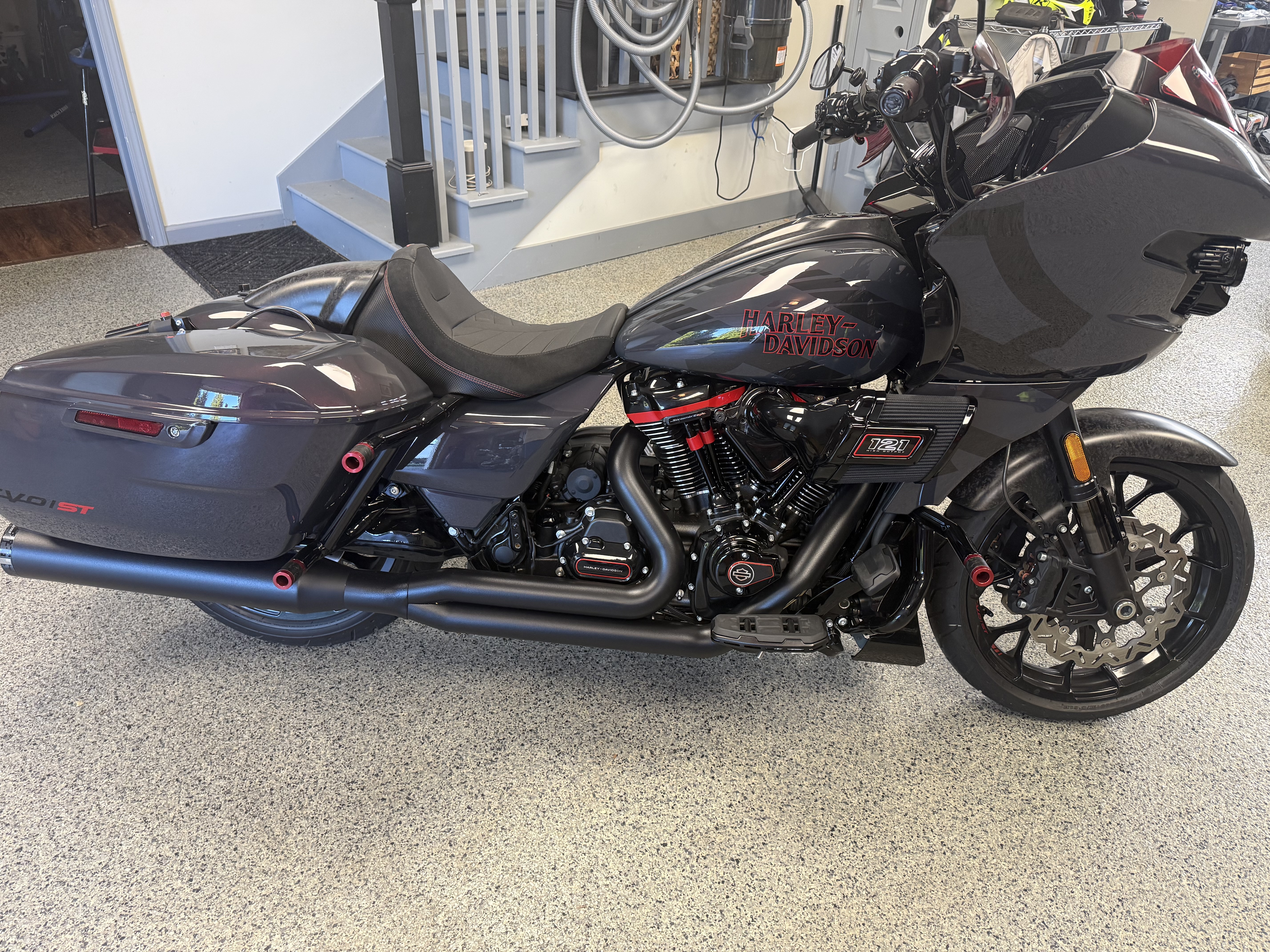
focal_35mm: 24
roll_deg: -3.4
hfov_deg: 71.6
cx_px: 635
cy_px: 476
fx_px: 881
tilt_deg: -32.6
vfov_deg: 56.8
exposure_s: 1/60
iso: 250
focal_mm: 6.76
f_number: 1.78
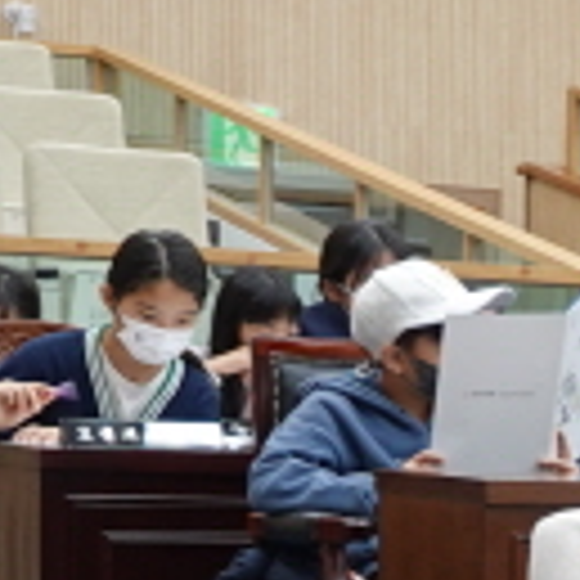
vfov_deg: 9.0
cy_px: 764
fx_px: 3621
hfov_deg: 7.9
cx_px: 1740
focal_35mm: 191
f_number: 2.8
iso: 160
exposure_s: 1/30
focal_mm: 10.59
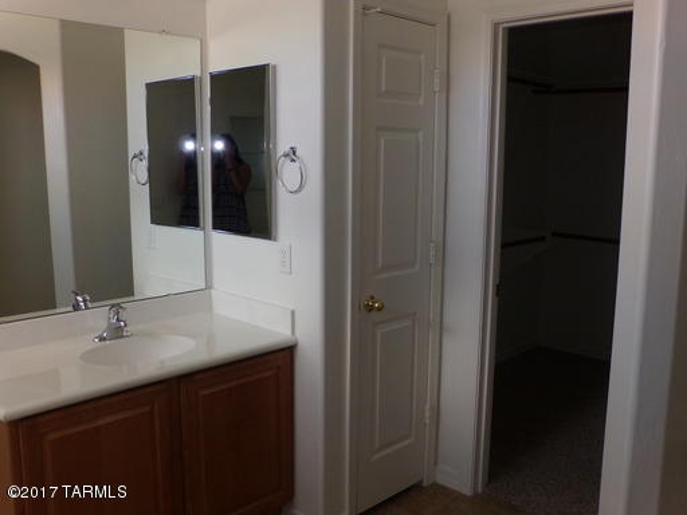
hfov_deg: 55.4
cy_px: 258
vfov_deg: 42.9
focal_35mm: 33
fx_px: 655
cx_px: 344
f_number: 3.4
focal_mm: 5.9
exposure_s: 1/40
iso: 125
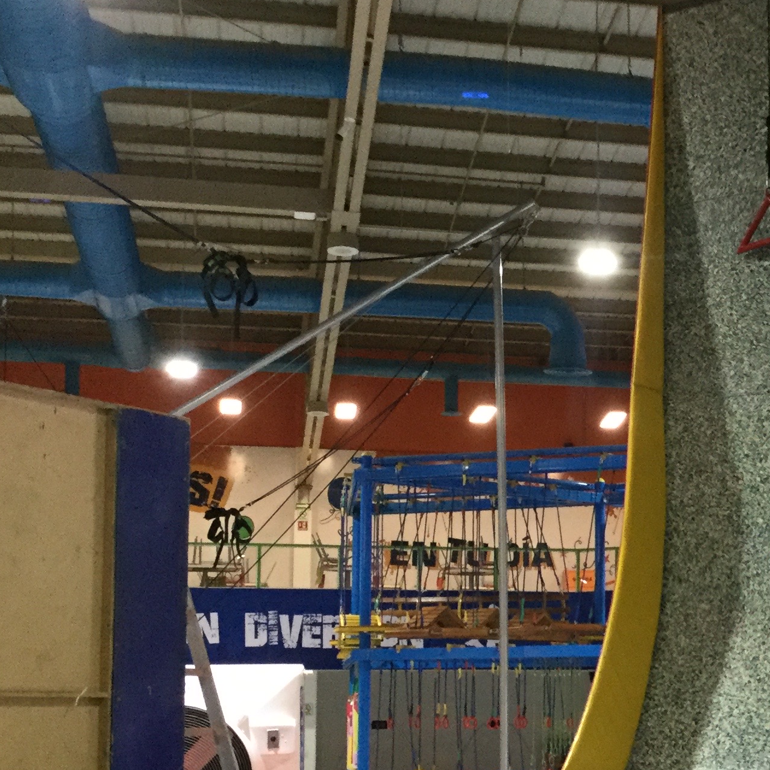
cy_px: 546
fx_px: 1762
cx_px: 689
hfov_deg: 24.0
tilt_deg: +3.8
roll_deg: -0.3
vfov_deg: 24.5
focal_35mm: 70
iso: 160
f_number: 2.4
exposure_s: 1/30
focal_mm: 3.3
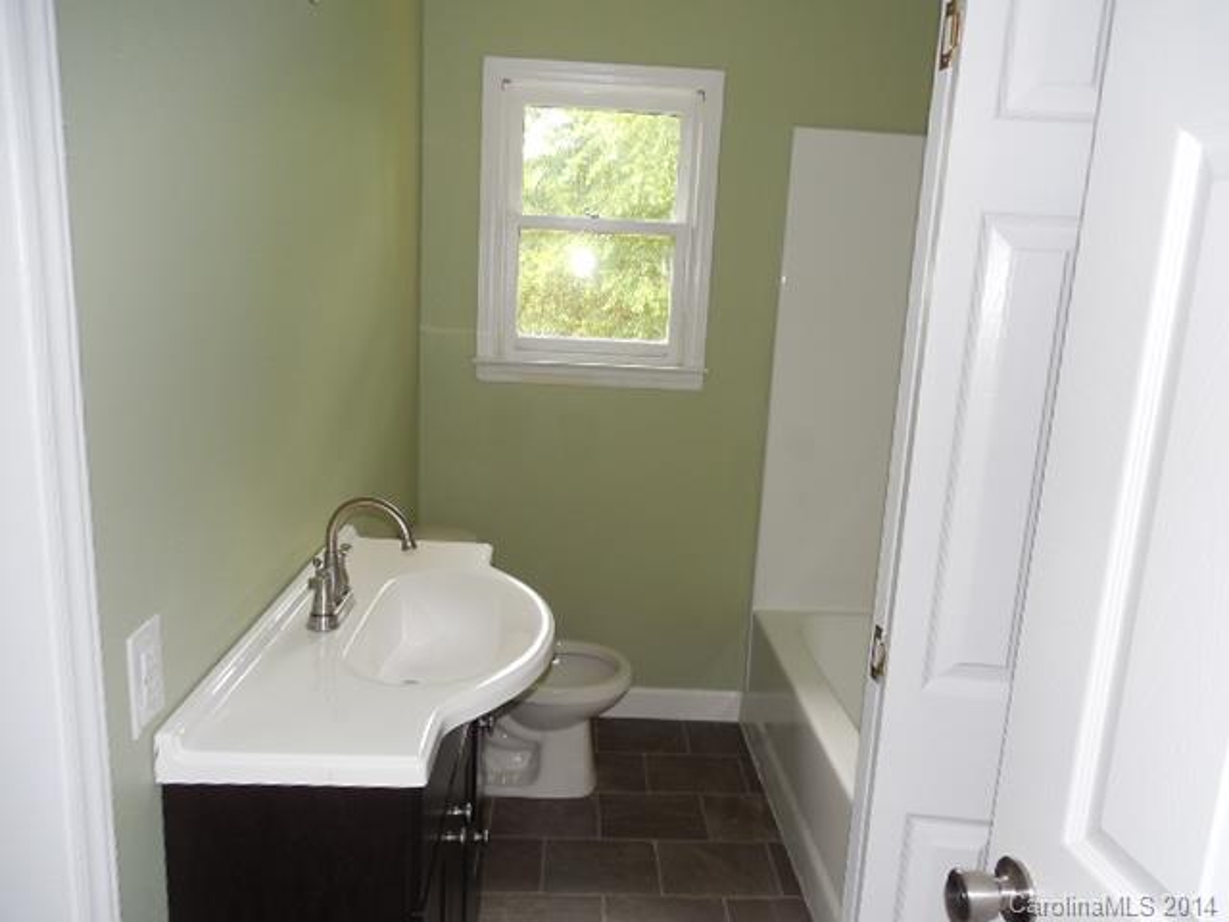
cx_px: 614
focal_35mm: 25
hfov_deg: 69.4
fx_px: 888
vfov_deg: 54.9
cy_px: 461
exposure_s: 1/25
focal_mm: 4.5
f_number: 3.3
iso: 200
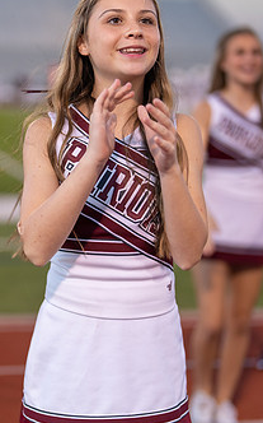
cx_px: 97
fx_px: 1149
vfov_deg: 20.8
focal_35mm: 100
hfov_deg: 13.0
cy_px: 191
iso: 400
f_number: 1.2
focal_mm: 50
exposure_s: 1/1000
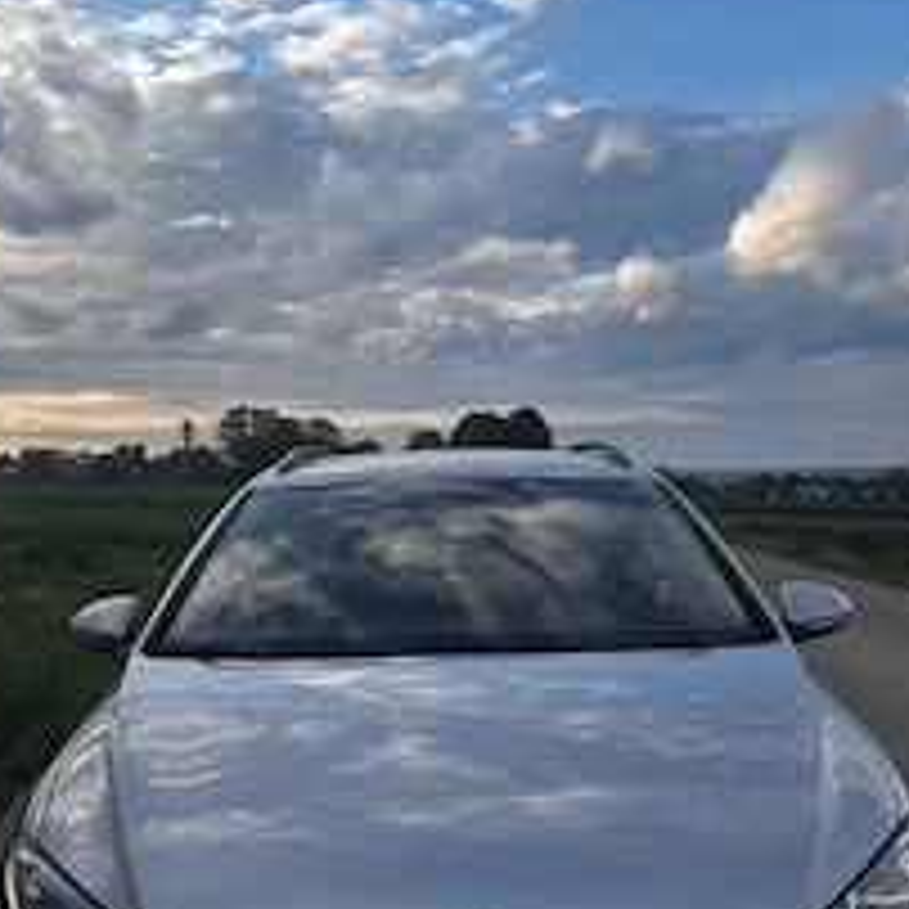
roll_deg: +0.2
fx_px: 1248
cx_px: 464
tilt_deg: -3.2
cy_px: 544
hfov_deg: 40.0
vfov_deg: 39.9
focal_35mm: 42
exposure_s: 1/1473
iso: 80
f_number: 1.78
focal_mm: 6.86
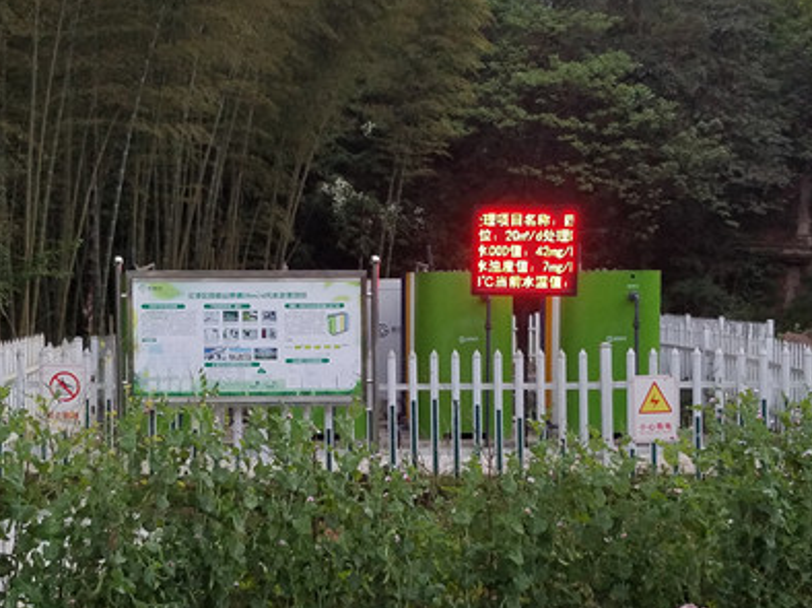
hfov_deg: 55.2
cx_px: 359
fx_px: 774
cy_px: 343
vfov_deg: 42.8
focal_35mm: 33
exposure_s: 1/50
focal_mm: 4.2
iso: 125
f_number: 1.7
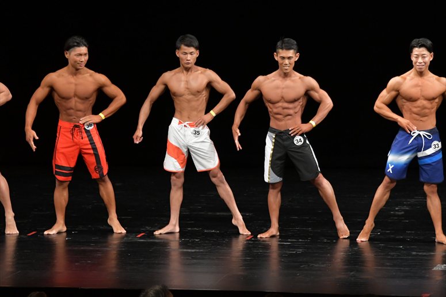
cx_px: 223
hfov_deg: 8.6
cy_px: 148
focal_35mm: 240
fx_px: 2972
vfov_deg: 5.7
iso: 3200
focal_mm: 160
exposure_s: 1/400
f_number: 5.6
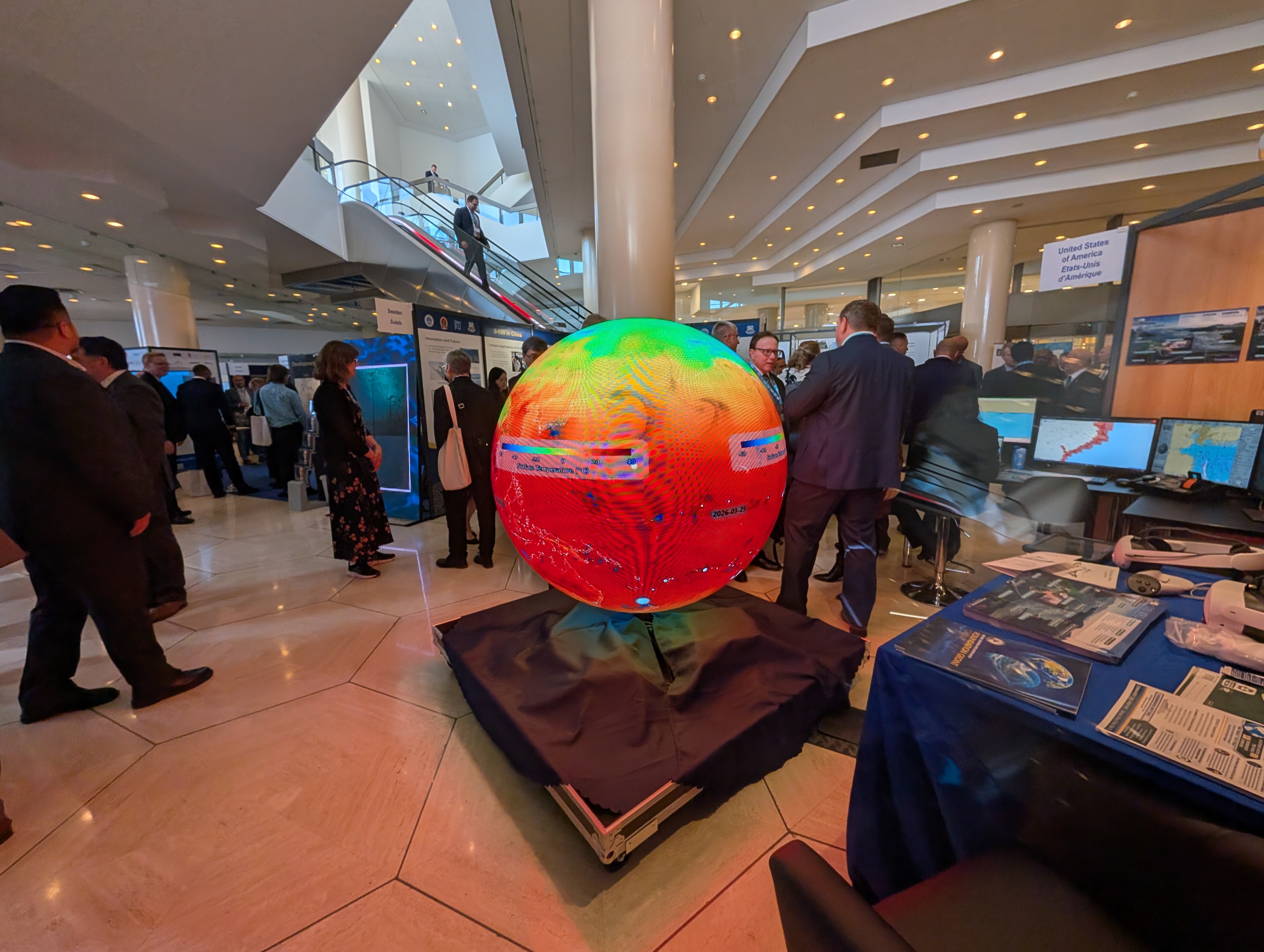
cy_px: 476
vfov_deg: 94.6
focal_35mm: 12
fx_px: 439
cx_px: 632
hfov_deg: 110.5
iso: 65
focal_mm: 2.02
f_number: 1.7
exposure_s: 1/255
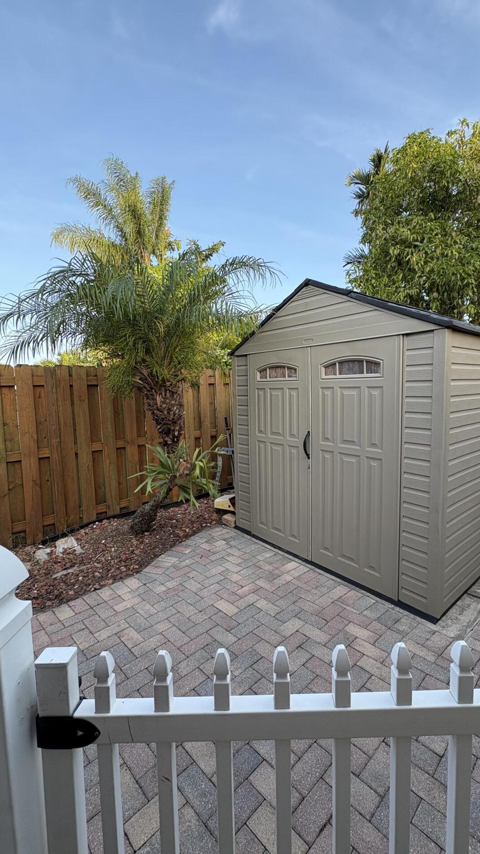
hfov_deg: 67.0
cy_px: 420
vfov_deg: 99.4
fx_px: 362
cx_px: 254
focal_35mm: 16
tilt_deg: -3.3
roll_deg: +1.5
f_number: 2.2
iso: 64
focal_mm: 2.22
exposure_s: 1/190
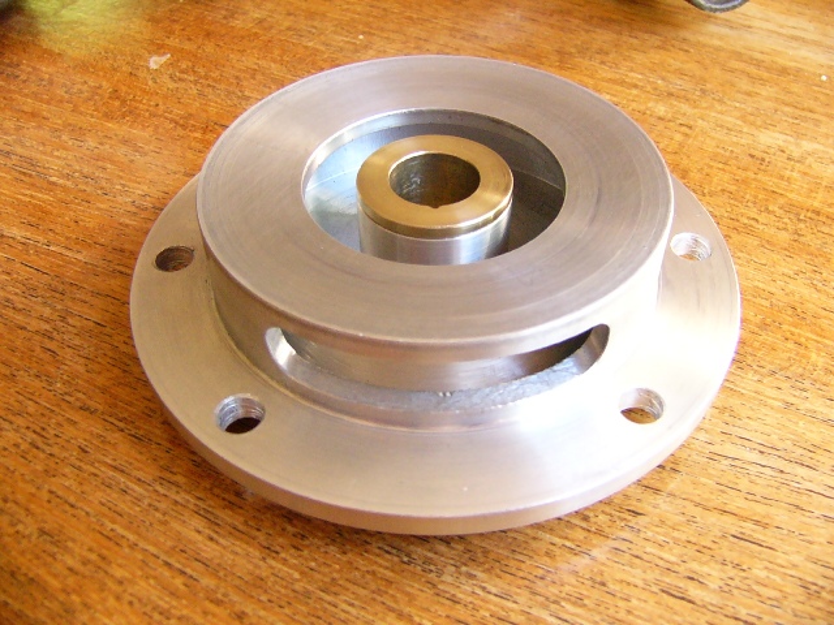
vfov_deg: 40.7
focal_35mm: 35
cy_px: 312
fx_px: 843
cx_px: 417
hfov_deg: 52.6
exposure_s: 1/20
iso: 200
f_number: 2.8
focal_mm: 4.6
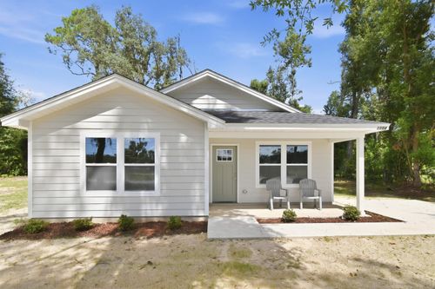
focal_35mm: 15
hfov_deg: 100.4
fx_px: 181
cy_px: 144
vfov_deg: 77.3
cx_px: 218
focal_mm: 10
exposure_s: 1/400
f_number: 10
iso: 400
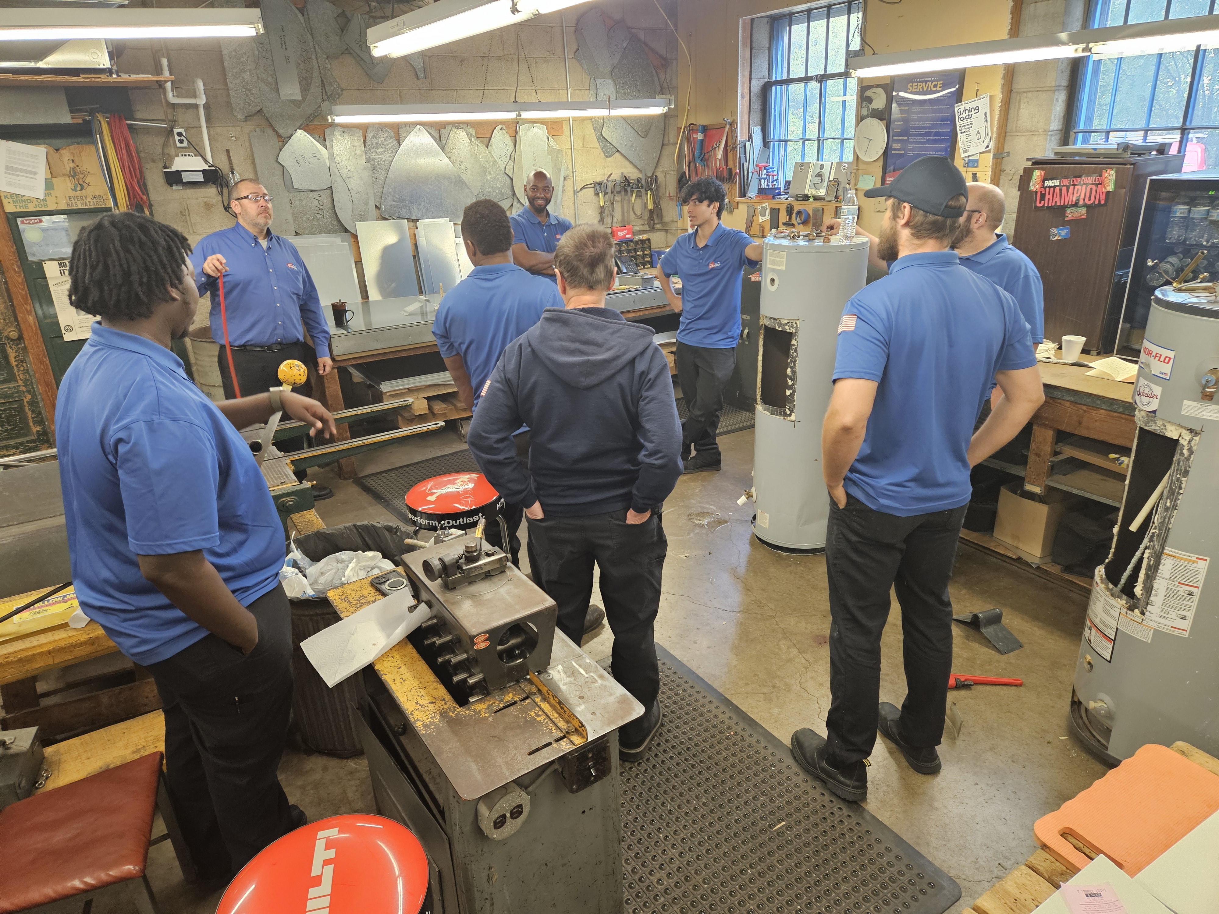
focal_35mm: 23
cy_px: 457
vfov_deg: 58.9
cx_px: 610
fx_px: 810
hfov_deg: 73.9
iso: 400
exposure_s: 1/120
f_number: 1.8
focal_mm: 5.4
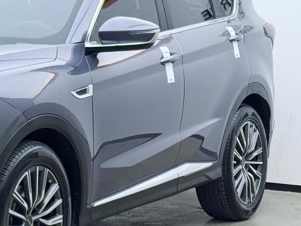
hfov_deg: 13.0
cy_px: 78
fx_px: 1295
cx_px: -35
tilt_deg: -3.5
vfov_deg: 9.9
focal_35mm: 149
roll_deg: -0.6
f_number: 1.78
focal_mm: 6.76
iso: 50
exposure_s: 1/175
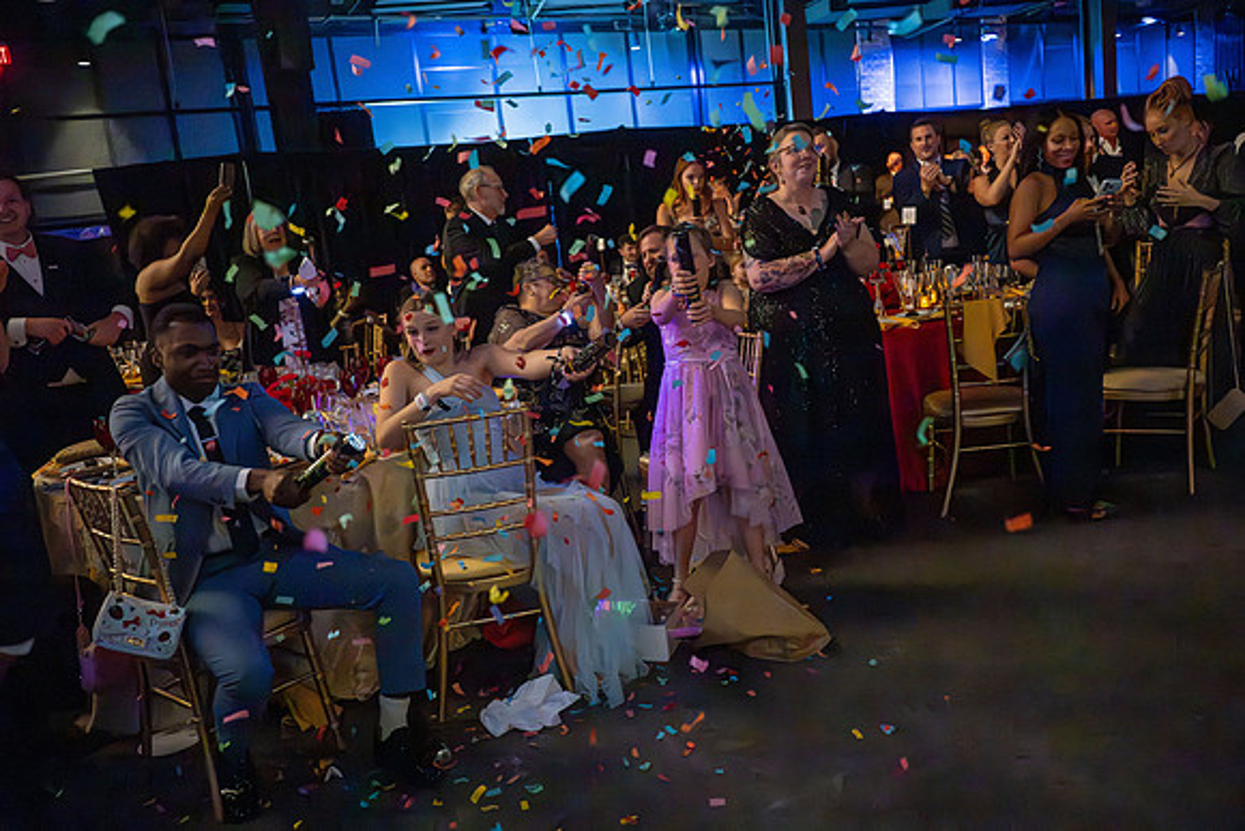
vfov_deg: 44.3
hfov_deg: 62.8
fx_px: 1020
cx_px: 622
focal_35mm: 30
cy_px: 416
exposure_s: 1/500
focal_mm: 29.5
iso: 25600
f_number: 3.2
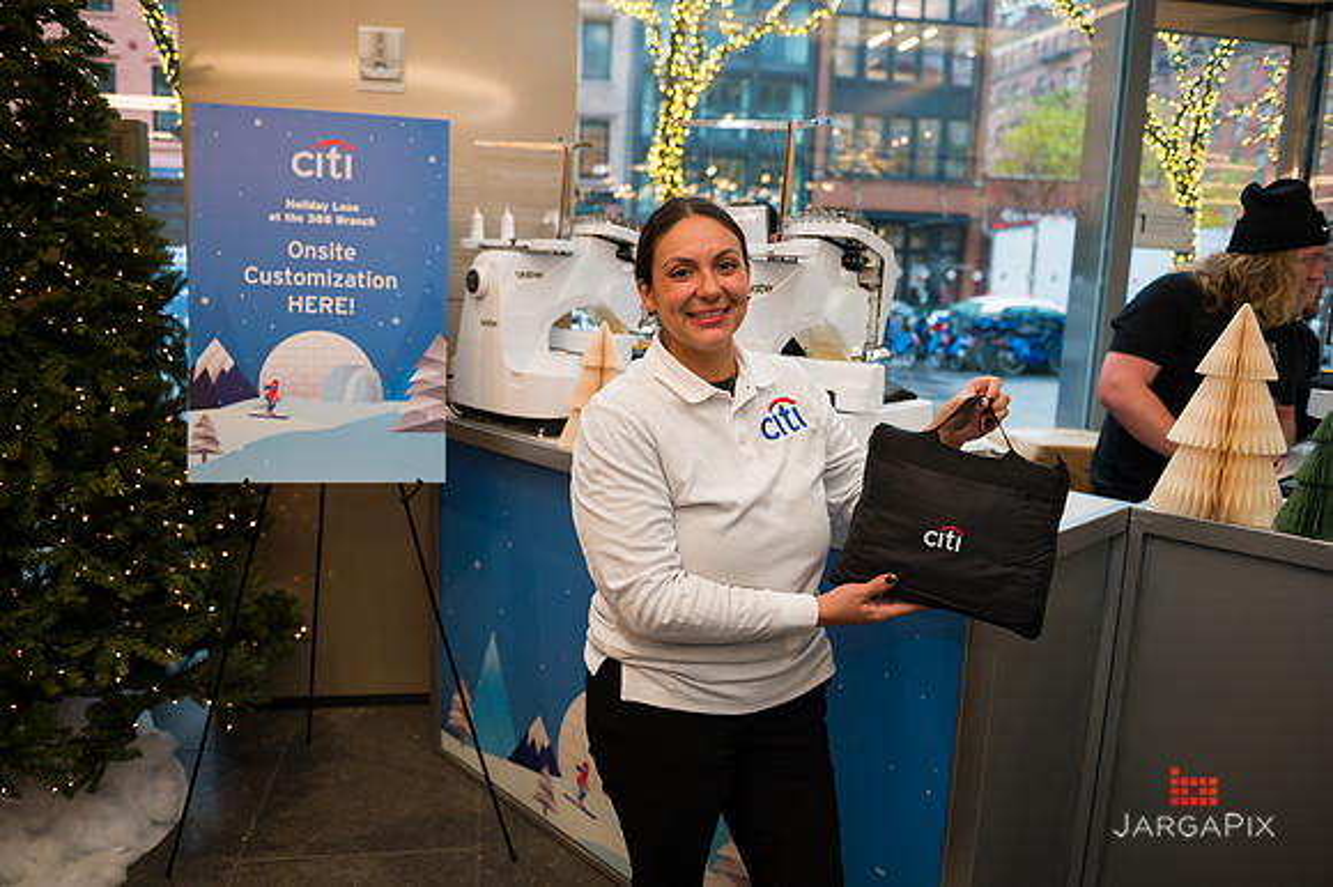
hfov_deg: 67.4
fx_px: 999
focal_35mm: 27
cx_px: 666
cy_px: 444
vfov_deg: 47.9
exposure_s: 1/200
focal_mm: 27
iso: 400
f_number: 3.2
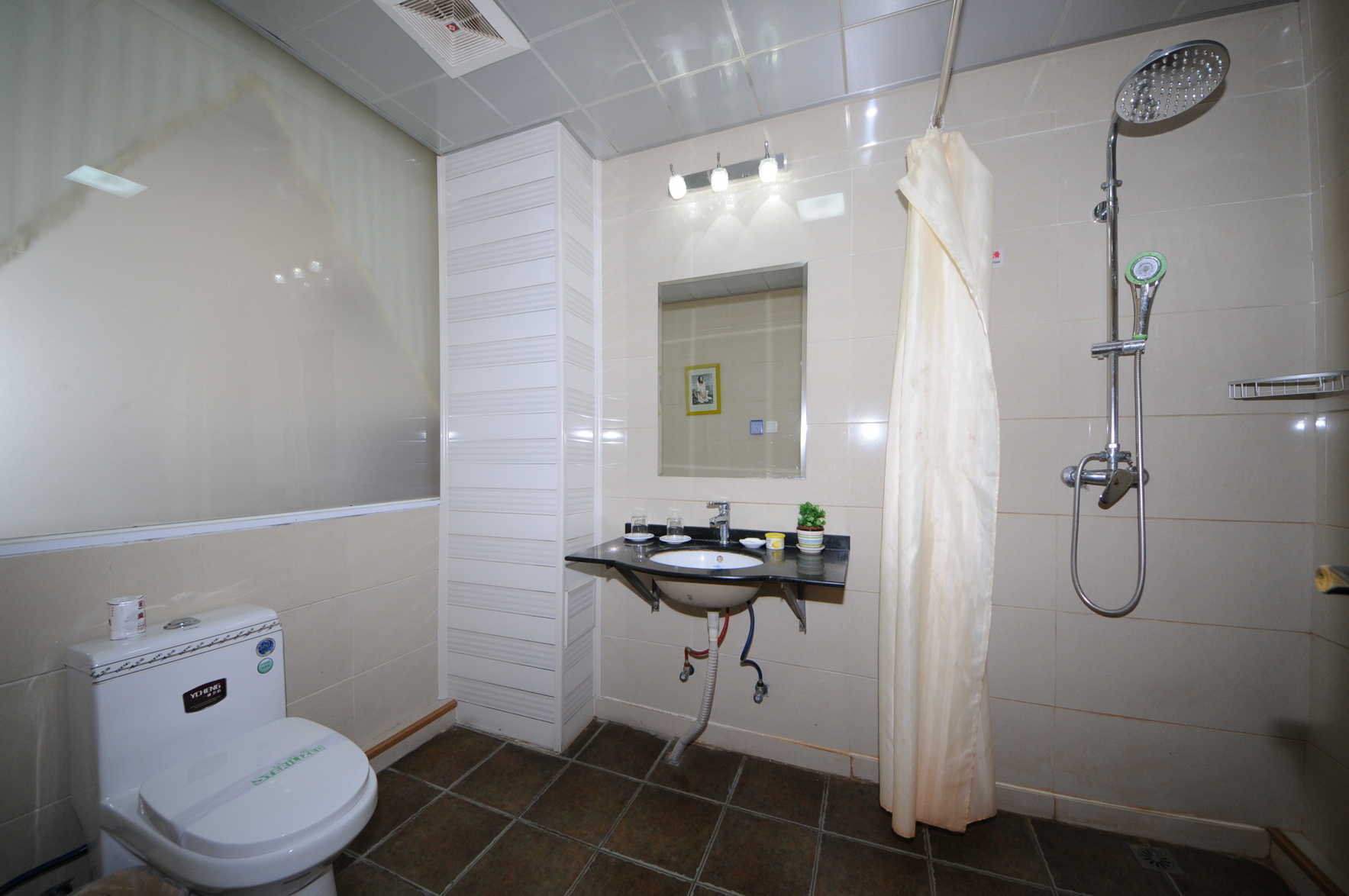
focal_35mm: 12
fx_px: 449
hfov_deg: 112.7
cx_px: 674
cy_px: 448
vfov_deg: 89.9
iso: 500
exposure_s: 1/40
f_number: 4.5
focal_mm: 8
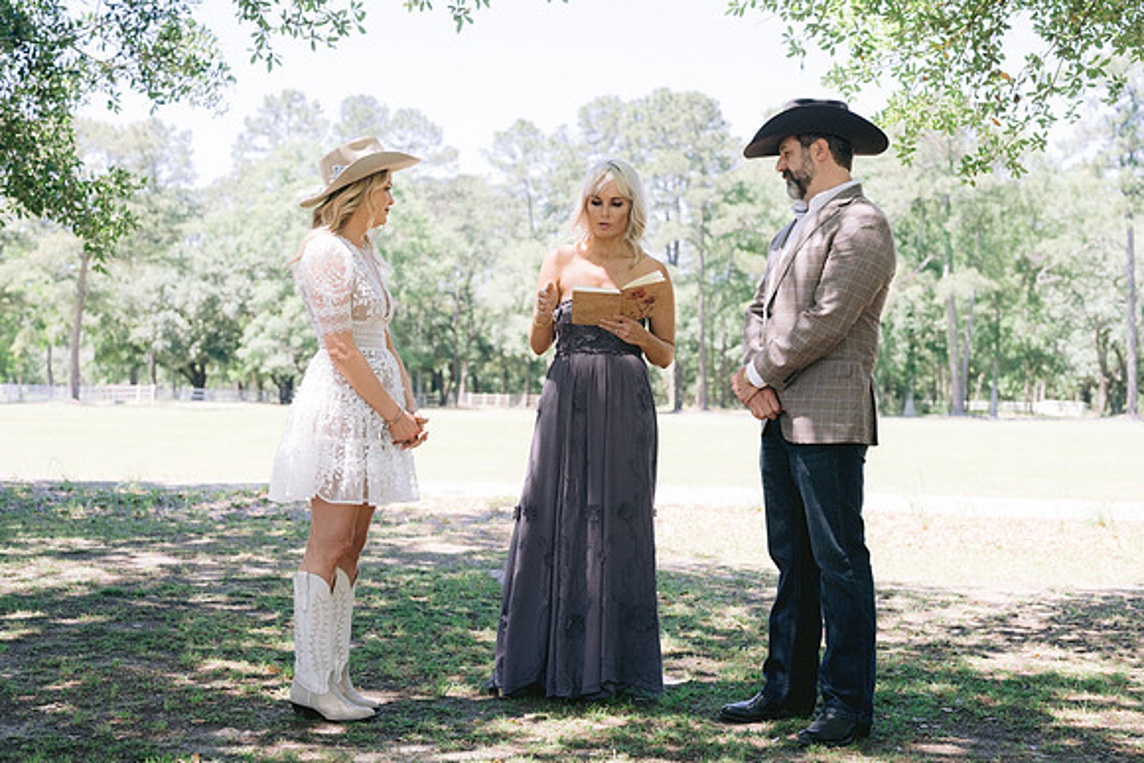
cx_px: 572
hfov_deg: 39.6
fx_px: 1589
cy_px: 382
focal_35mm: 50
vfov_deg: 27.0
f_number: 4
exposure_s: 1/640
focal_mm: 50
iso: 400
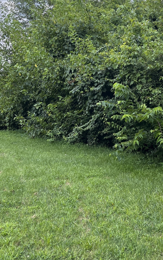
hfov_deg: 27.3
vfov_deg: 42.3
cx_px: 104
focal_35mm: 47
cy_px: 97
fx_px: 334
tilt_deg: -0.1
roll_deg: -0.4
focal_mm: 5.1
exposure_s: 1/2024
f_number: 1.6
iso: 50
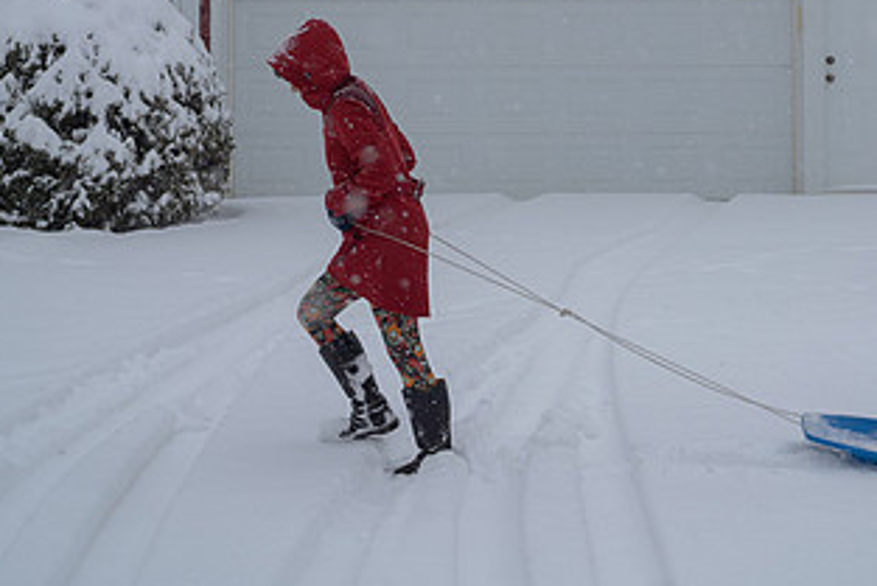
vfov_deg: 17.5
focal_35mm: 77
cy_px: 73
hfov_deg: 26.2
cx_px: 549
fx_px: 1877
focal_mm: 40
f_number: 3.5
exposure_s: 1/1000
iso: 200
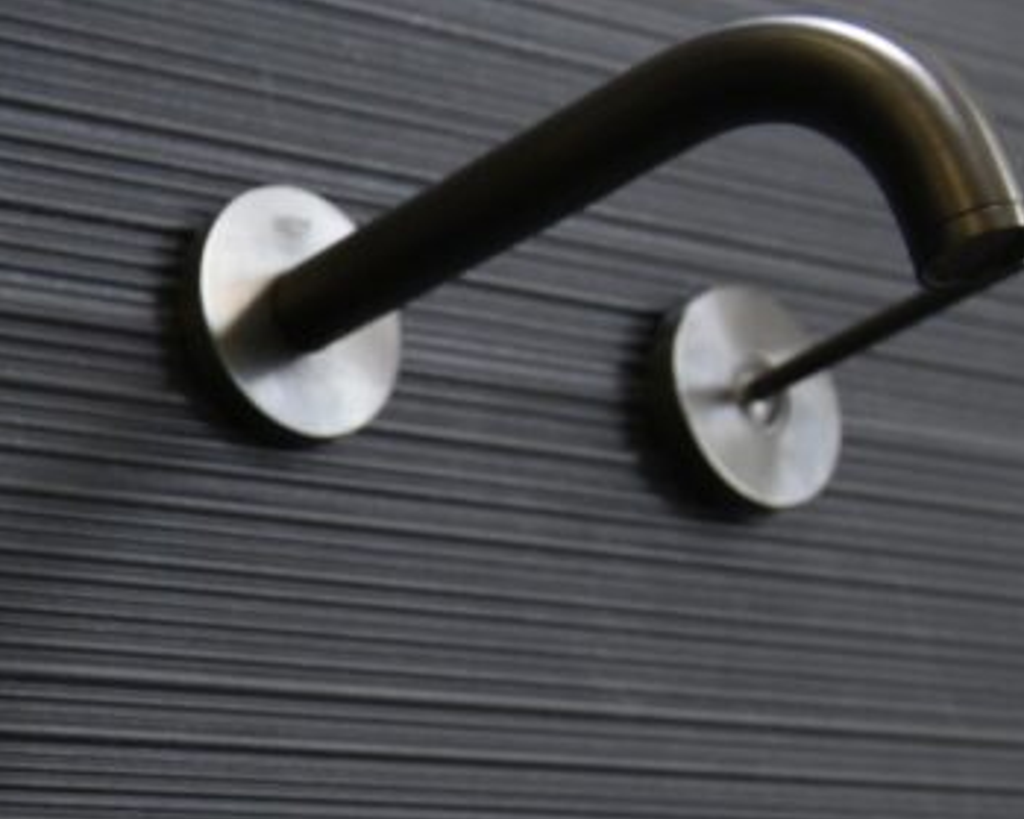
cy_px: 1032
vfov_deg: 17.3
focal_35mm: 84
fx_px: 2545
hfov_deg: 19.9
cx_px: -472
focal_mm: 26
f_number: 5.6
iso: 1000
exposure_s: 1/25
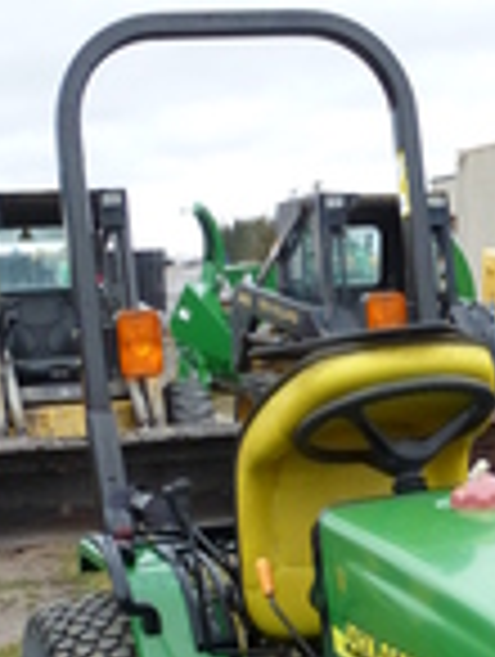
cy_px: 608
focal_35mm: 92
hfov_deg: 16.0
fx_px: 1749
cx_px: 364
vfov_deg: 20.8
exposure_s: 1/400
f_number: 3.6
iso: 400
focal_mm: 5.9
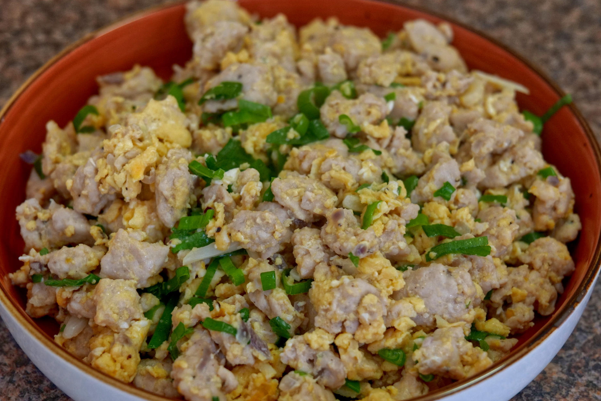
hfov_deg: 32.4
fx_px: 1035
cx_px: 293
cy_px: 206
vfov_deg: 21.9
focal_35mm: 62
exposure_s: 1/60
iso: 3200
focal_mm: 60
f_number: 7.1
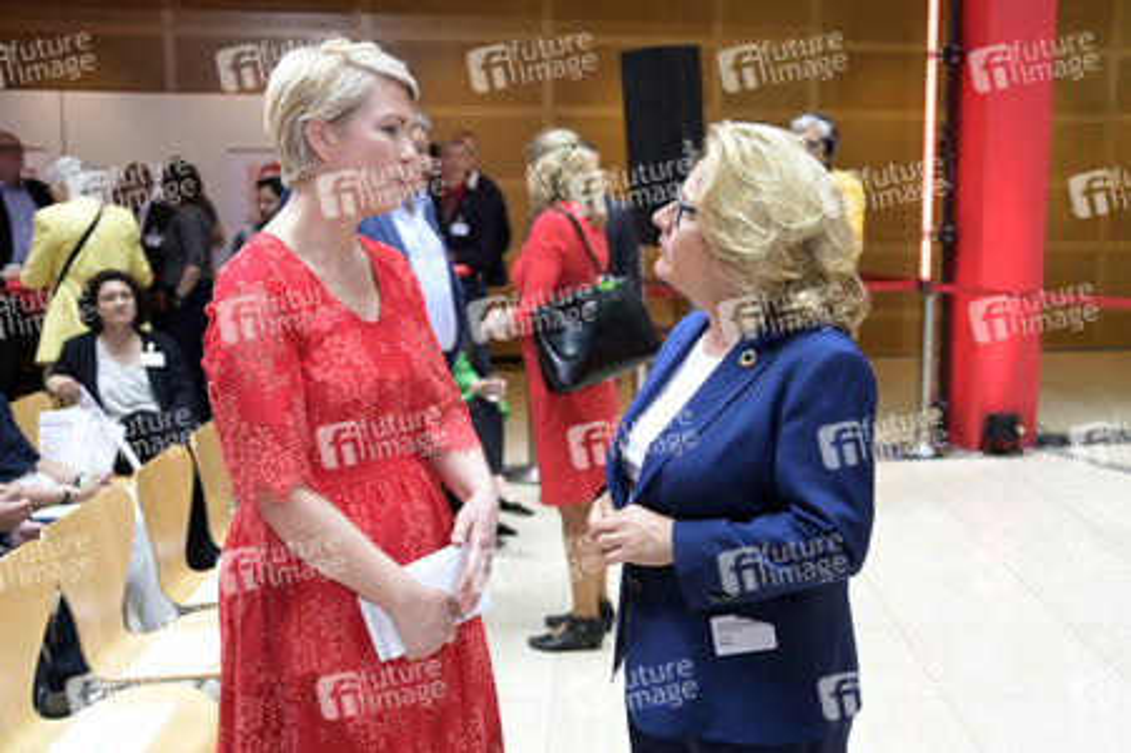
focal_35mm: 36
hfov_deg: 53.2
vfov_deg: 36.8
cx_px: 566
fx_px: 1130
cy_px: 376
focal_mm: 36
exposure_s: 1/500
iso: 1600
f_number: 4
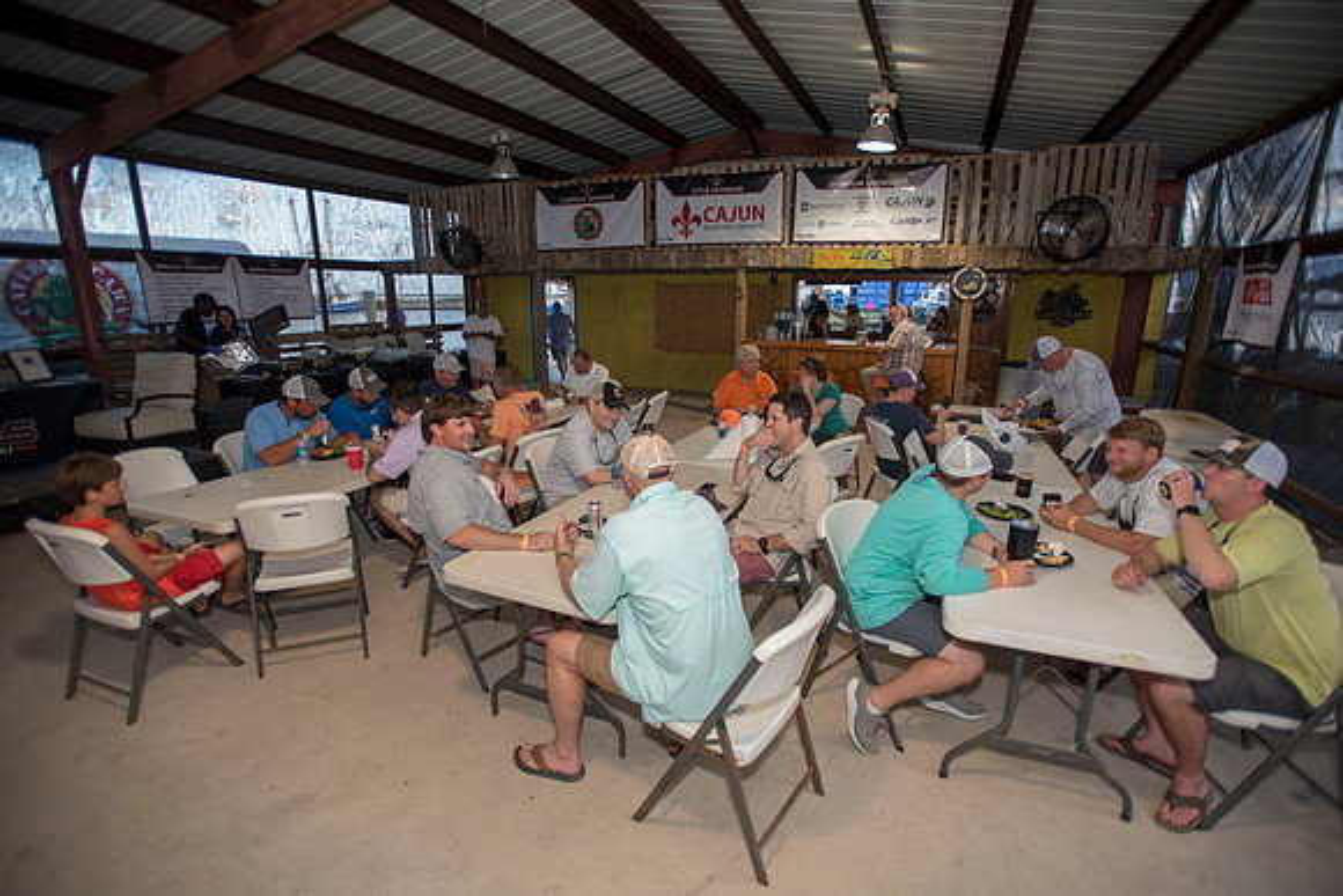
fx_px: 634
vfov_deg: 70.5
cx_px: 672
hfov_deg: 93.3
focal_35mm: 17
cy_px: 448
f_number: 2.8
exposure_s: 1/160
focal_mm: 17
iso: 250
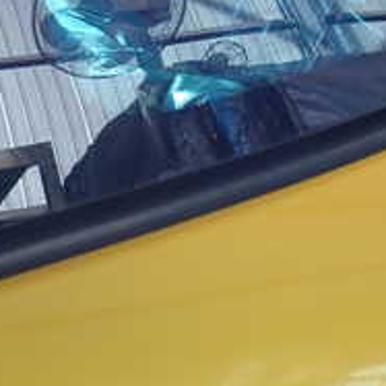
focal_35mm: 85
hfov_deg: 20.3
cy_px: -4
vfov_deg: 19.8
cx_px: 258
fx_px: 1072
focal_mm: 5.4
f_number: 2.3
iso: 100
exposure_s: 1/100
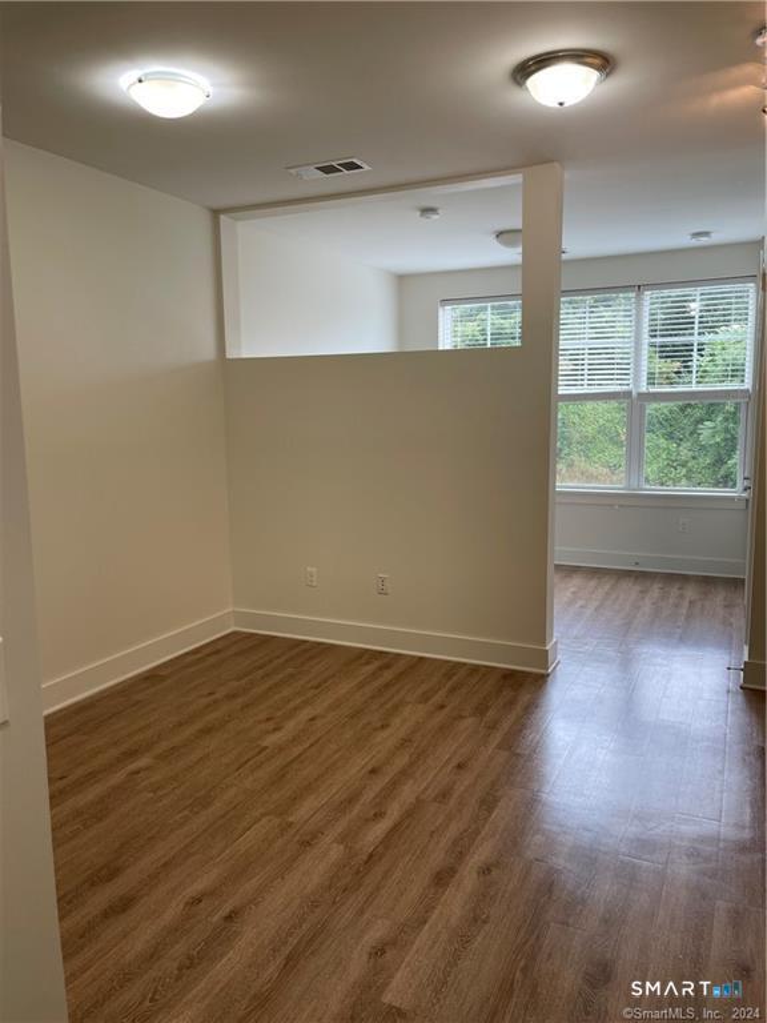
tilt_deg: -7.7
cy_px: 512
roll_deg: +1.0
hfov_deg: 53.1
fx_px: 768
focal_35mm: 26
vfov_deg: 67.3
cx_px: 384
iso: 64
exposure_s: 1/120
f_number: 1.6
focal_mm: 5.1
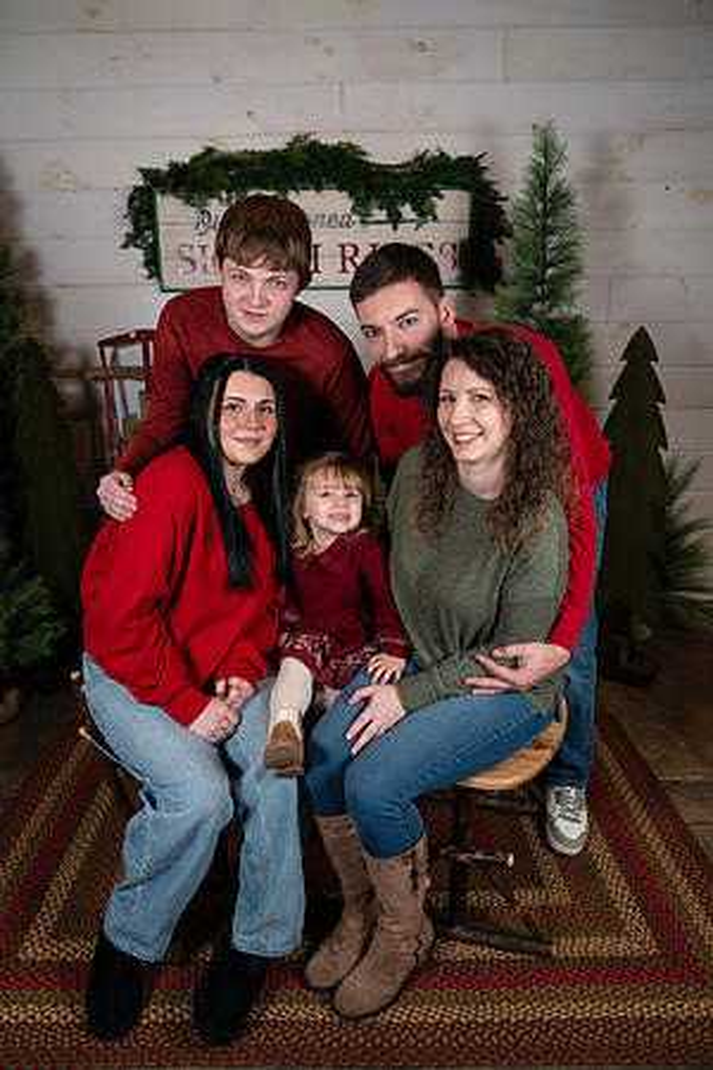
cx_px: 356
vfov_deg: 71.5
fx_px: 743
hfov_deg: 51.3
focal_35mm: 25
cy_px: 535
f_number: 5.6
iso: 400
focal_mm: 25
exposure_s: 1/250
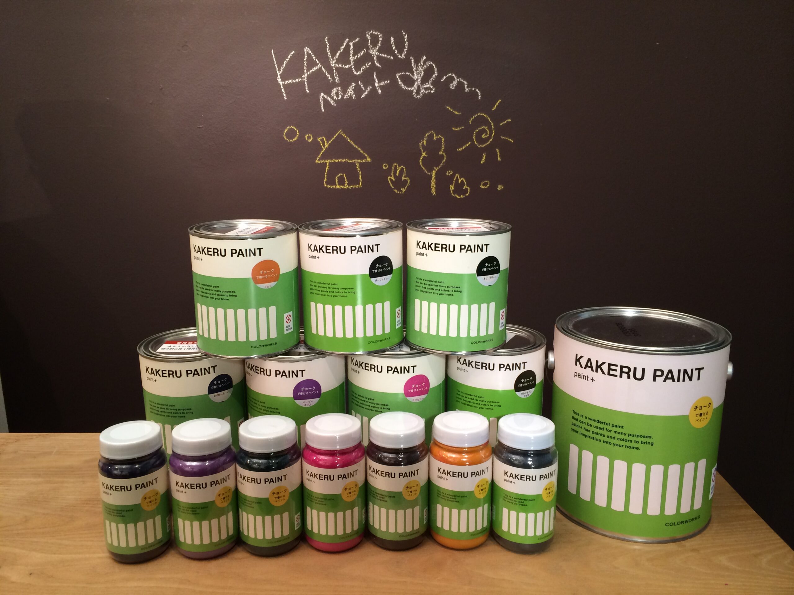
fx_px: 688
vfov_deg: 46.8
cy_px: 298
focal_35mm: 30
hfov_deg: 60.0
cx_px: 397
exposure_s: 1/30
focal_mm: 4.12
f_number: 2.2
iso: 100
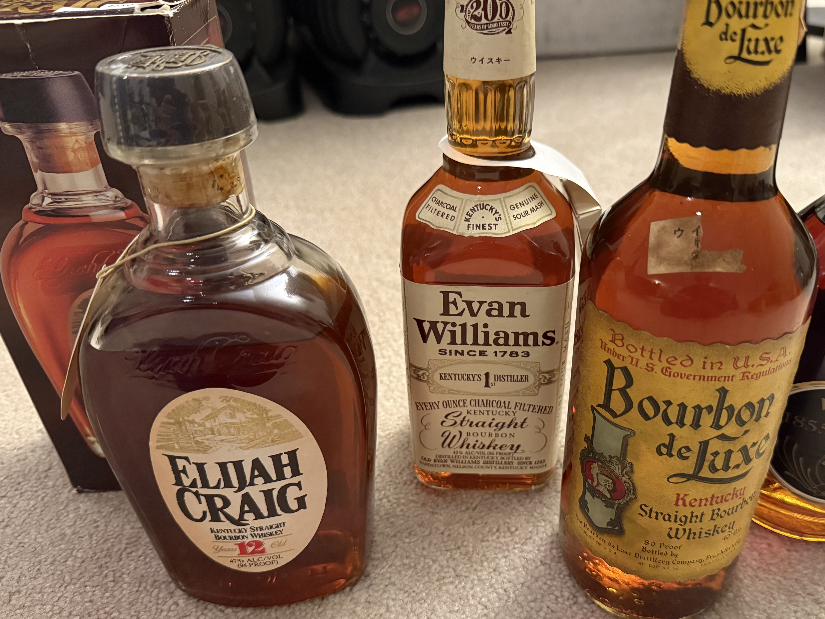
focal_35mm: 29
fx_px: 691
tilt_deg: -34.9
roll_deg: +0.2
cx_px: 484
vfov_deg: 48.0
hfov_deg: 61.3
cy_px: 365
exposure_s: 1/42
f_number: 1.78
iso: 800
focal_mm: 6.76
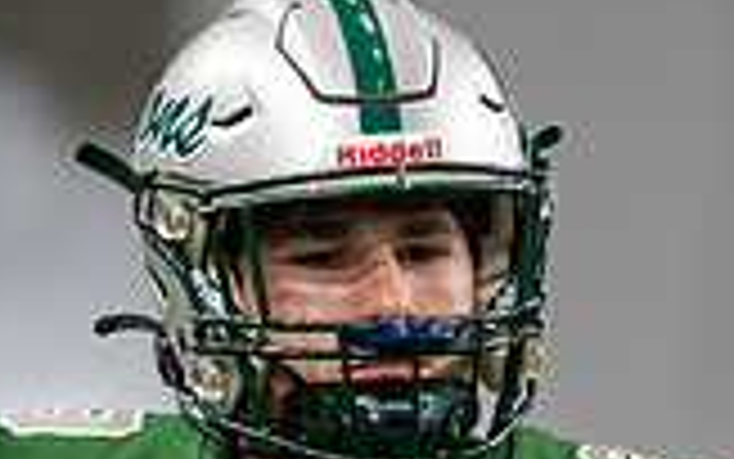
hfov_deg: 4.0
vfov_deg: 2.5
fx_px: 10506
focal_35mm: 525
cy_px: 801
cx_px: 603
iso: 1000
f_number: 1.8
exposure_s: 1/1000
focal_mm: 135
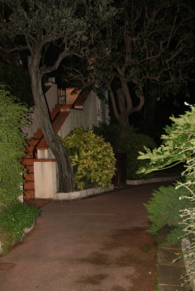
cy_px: 146
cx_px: 98
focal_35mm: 42
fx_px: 340
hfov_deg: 32.0
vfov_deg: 46.3
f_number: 4.5
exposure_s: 1/60
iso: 400
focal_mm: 28
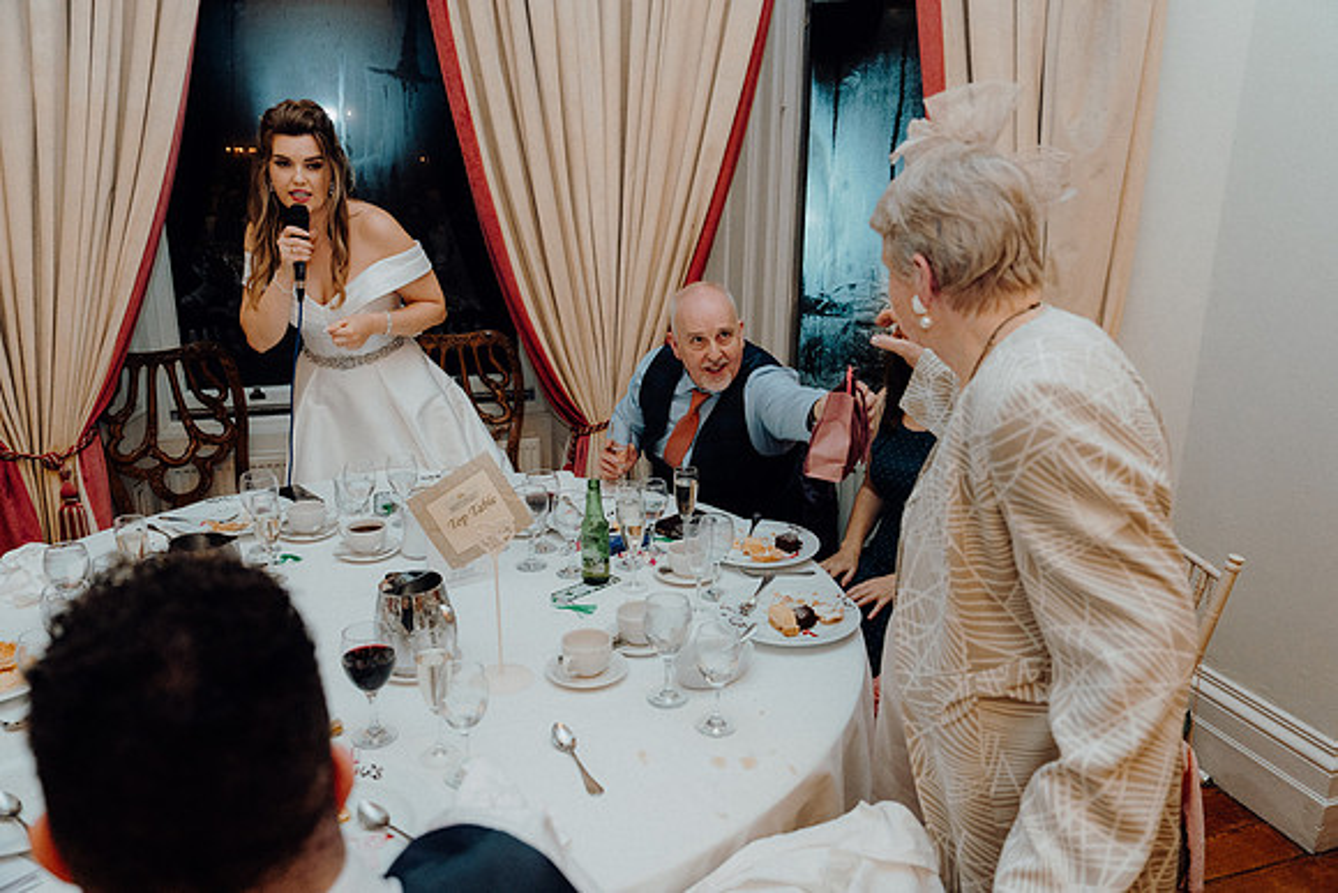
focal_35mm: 27
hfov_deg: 67.4
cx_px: 669
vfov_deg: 48.0
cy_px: 446
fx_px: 1004
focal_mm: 27
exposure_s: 1/160
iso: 2500
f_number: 3.5
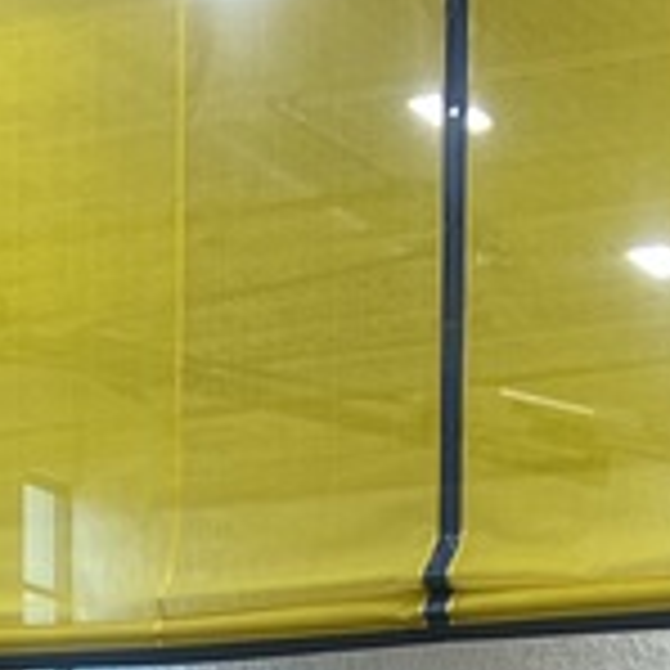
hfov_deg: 11.0
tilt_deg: -5.2
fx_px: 3460
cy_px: 1421
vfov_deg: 10.1
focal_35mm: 158
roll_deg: -0.2
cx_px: 198
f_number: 1.5
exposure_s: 1/121
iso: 64
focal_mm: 5.7
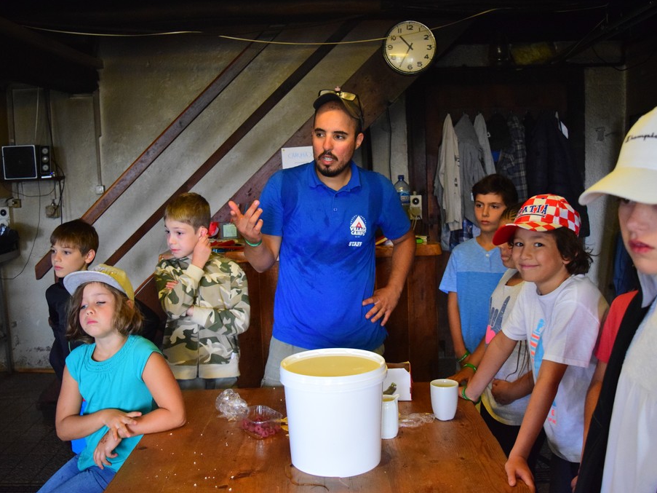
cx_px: 333
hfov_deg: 51.4
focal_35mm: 36
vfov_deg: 39.6
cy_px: 246
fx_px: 683
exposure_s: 1/320
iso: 3200
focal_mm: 22
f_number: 3.8
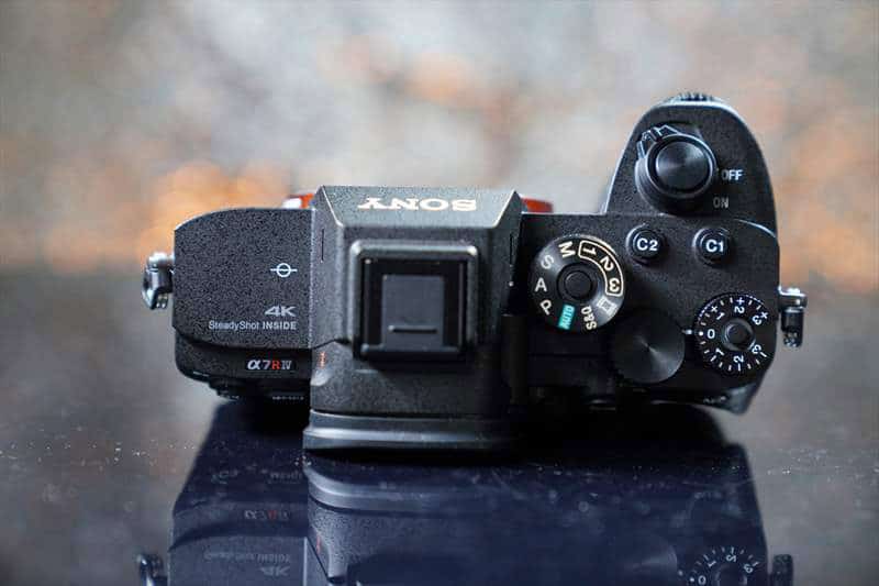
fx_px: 1709
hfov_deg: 28.8
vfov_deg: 19.4
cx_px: 440
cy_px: 293
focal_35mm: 70
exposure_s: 1/100
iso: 800
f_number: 4
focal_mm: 70
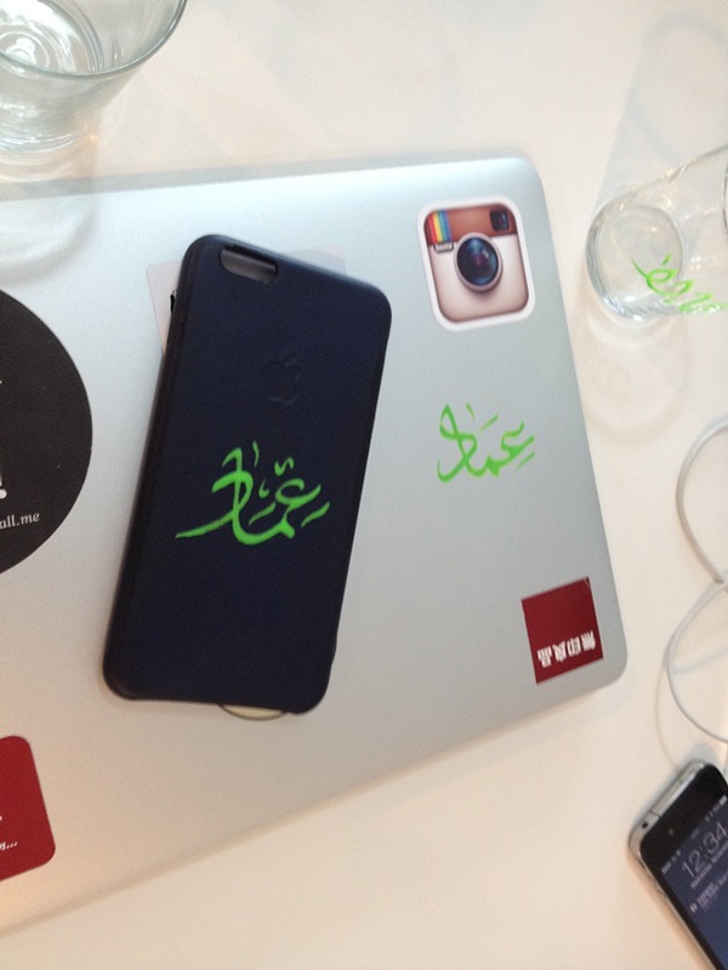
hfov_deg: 40.7
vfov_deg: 52.6
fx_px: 981
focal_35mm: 35
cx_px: 364
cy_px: 485
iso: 80
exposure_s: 1/20
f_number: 2.4
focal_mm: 4.28
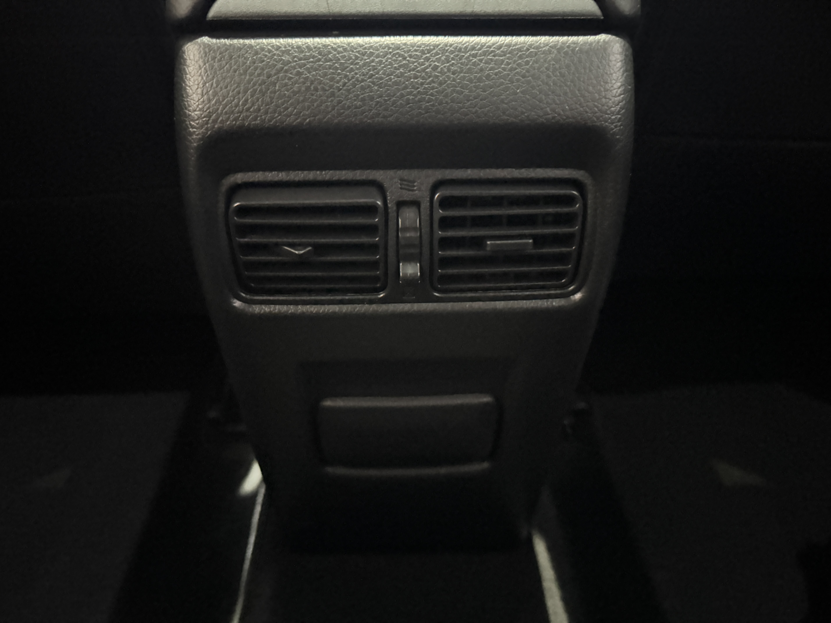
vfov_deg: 56.8
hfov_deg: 71.6
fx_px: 576
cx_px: 416
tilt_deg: -36.4
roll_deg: -1.0
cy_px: 312
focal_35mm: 24
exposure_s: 1/15
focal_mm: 6.76
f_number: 1.78
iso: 12500
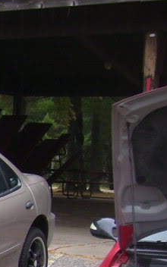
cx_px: -201
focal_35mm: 114
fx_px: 830
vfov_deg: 17.8
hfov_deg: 10.3
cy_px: 272
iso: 80
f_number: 2.7
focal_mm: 6
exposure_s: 1/125
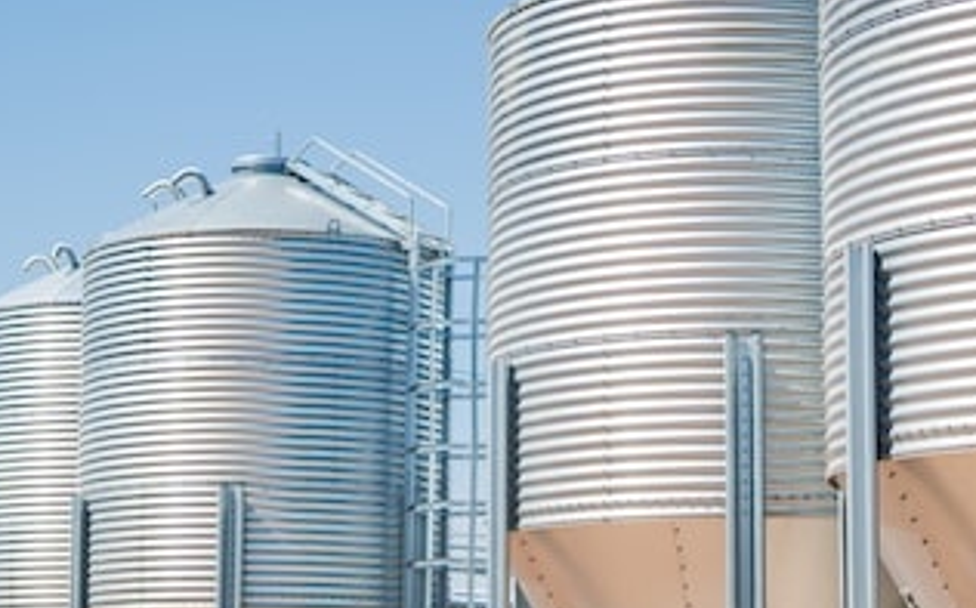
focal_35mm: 113
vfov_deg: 11.6
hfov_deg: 18.4
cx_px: 664
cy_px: 421
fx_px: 3004
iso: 160
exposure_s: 1/8000
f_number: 1.4
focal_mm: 35
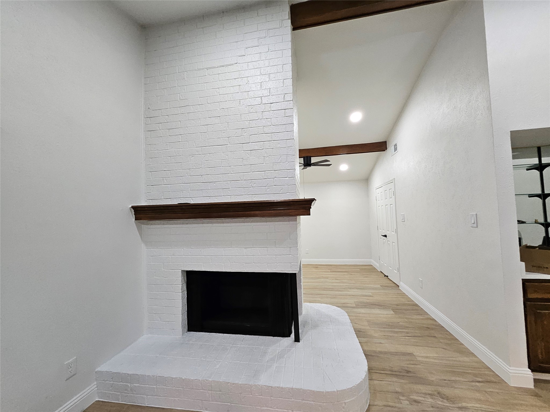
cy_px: 206
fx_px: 207
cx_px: 275
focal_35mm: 13
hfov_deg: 106.2
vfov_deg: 89.9
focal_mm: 1.74
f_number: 2.2
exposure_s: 1/100
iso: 320
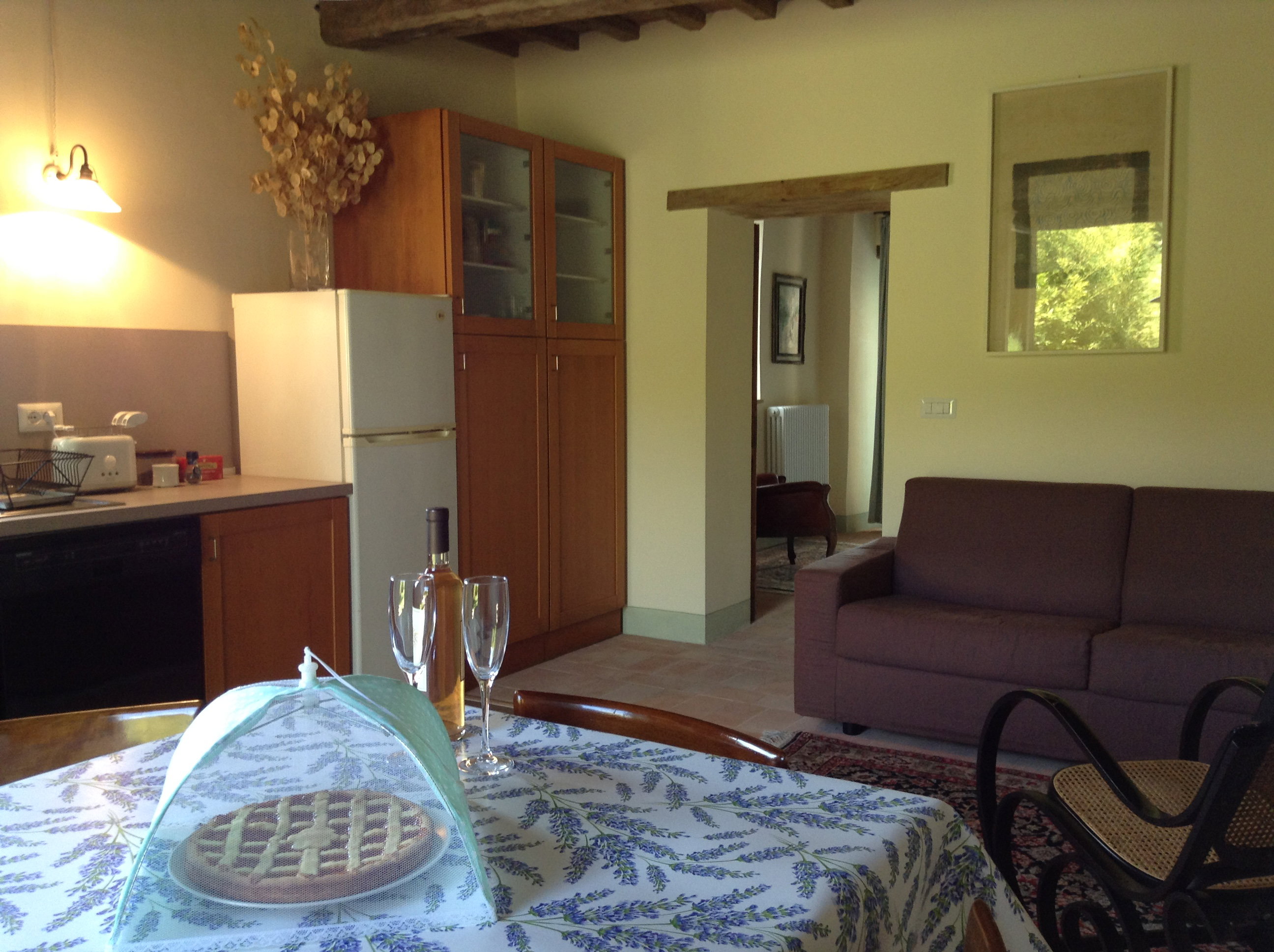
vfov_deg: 42.8
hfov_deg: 55.4
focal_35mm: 33
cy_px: 476
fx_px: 1213
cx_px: 637
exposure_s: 1/25
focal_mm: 3.3
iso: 50
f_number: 2.4
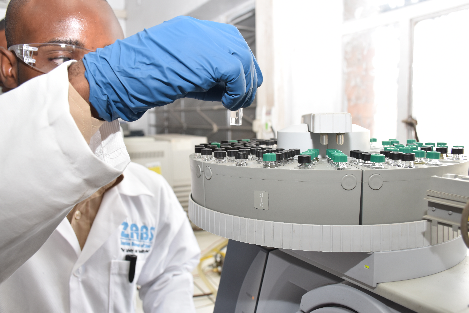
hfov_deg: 57.2
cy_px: 156
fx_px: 430
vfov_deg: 40.0
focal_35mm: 33
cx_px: 234
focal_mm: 22
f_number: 5.6
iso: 280
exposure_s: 1/125
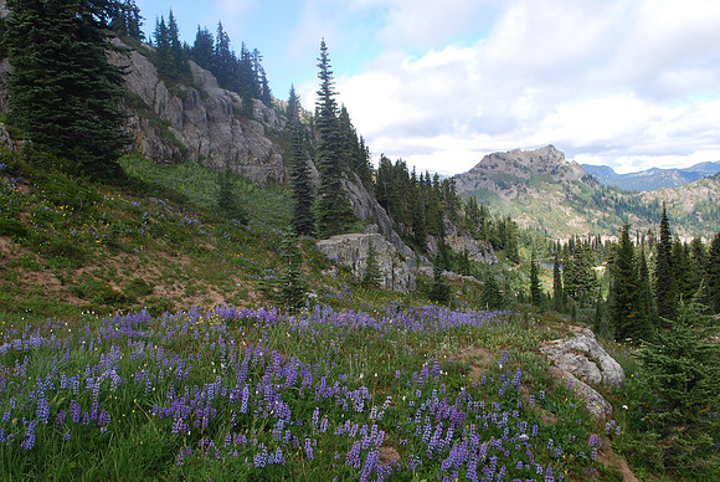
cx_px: 360
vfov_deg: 37.0
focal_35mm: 36
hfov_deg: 53.1
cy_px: 241
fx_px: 721
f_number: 9
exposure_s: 1/125
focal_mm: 24
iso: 200
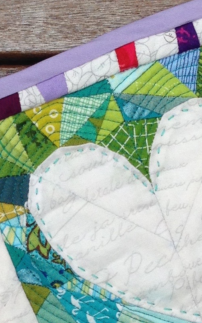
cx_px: 11
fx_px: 1242
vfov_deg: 14.6
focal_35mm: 141
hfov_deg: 9.2
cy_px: 306
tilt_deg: -87.0
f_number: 2.4
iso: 50
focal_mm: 4.12
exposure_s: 1/341
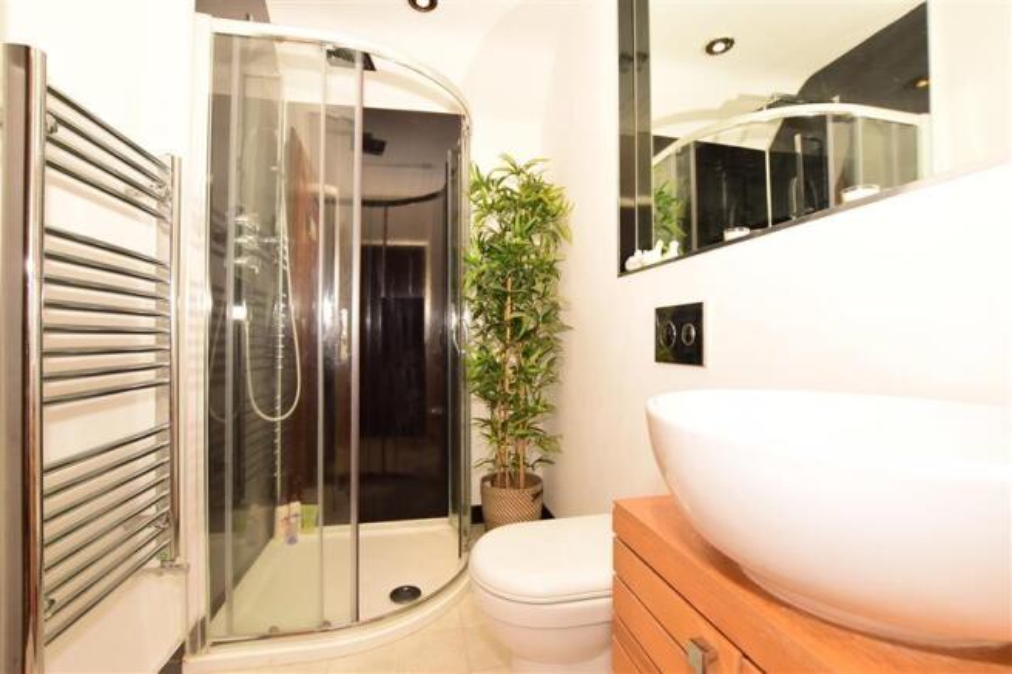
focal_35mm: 15
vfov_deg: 77.3
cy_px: 337
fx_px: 422
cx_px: 506
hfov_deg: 100.4
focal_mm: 10
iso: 200
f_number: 5.6
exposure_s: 1/60
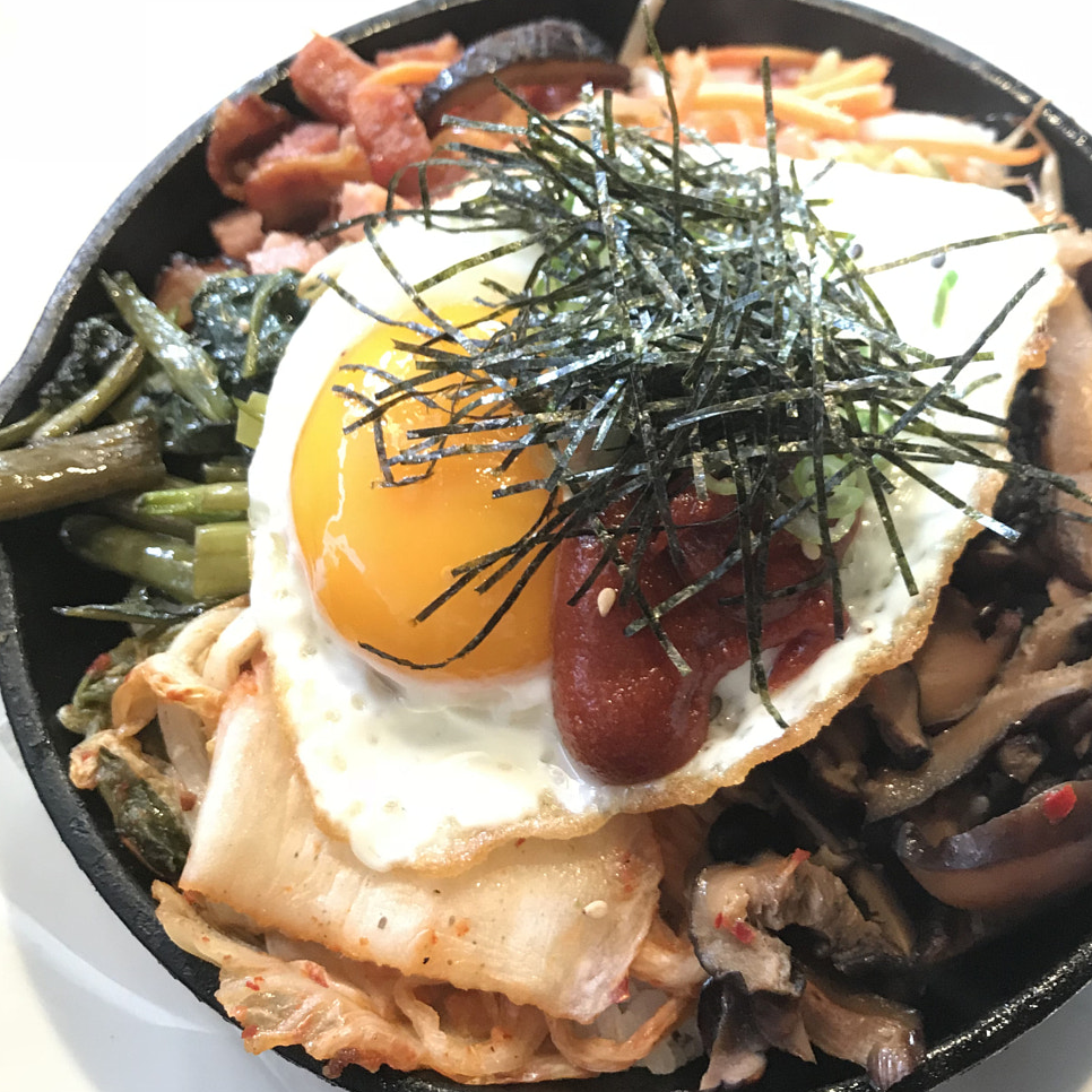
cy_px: 391
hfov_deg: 40.8
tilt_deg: -60.2
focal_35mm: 41
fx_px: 1463
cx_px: 616
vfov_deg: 40.6
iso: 40
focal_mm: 3.99
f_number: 1.8
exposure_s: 1/17
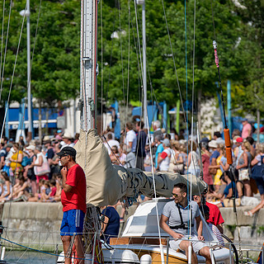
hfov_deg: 2.5
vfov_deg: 2.5
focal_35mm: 709
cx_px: 111
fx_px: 6118
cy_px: 133
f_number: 11
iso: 360
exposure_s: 1/800
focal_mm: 460
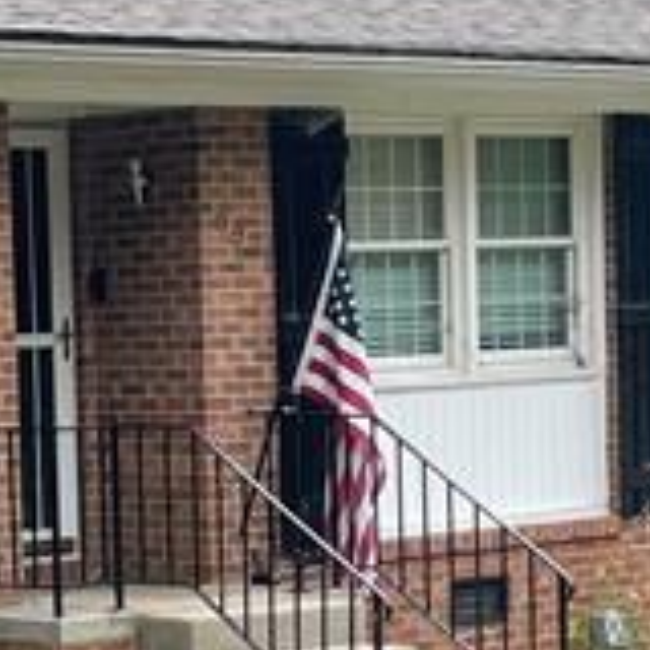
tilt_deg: -5.1
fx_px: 2995
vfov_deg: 12.3
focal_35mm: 141
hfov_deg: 12.2
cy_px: 528
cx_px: -12
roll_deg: +0.6
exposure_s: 1/923
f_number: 1.6
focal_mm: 5.1
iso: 32
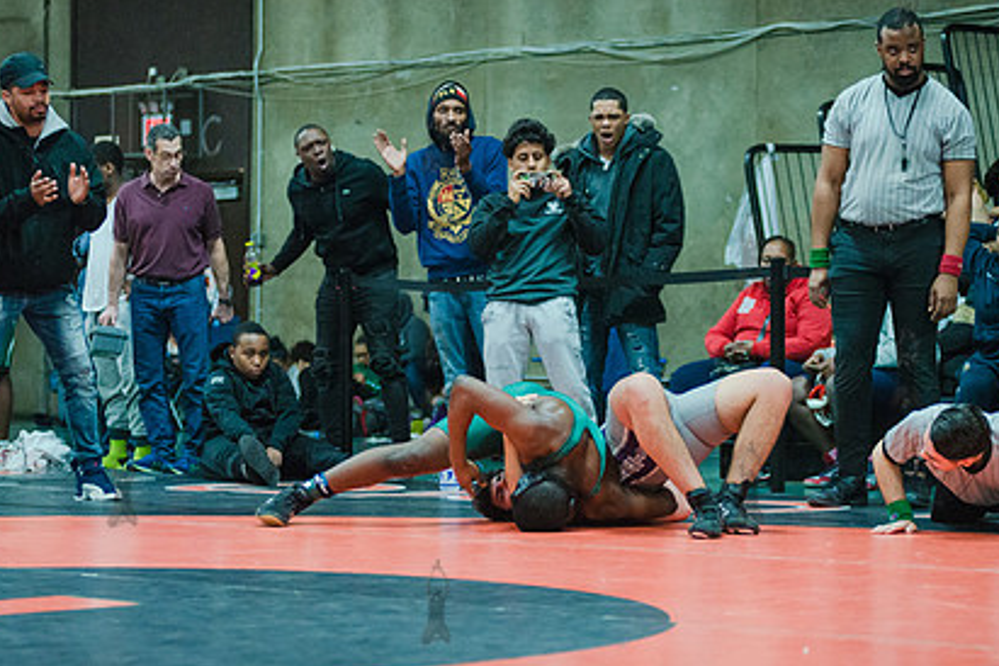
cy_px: 366
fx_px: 3136
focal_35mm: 113
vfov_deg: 12.1
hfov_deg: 18.1
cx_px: 435
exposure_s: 1/320
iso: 4000
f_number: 2.8
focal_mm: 80
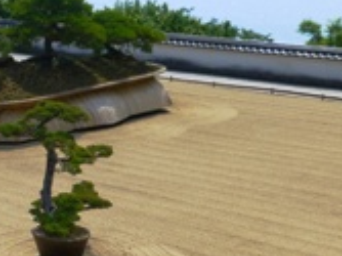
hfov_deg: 20.0
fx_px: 948
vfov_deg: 15.4
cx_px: 18
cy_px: 102
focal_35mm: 96
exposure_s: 1/1300
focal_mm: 6.9
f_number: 3.9
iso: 100
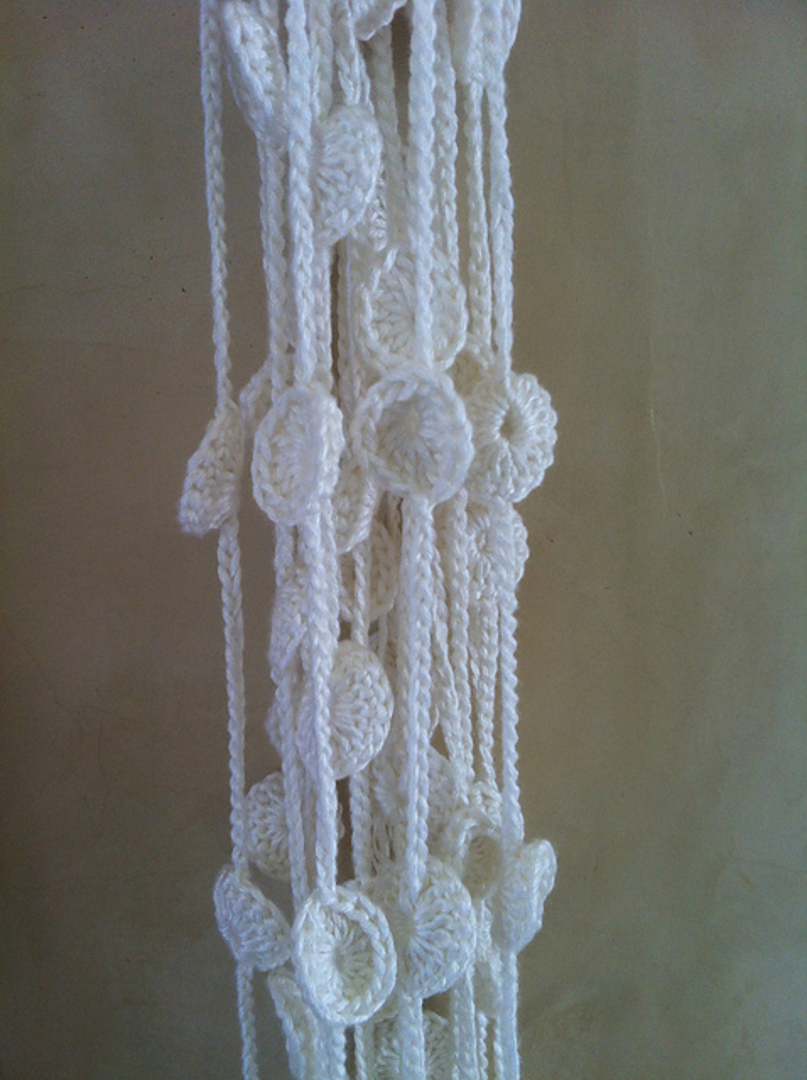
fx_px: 1091
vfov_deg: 52.7
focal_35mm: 35
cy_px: 540
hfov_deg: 40.6
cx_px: 404
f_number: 2.8
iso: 80
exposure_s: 1/15
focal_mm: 3.85
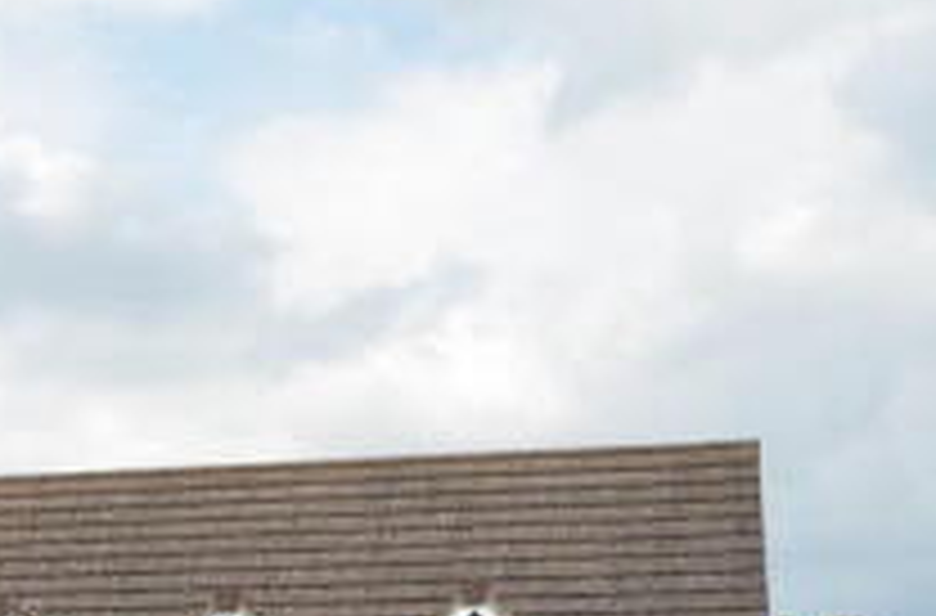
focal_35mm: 100
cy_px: 760
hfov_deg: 19.0
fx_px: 2579
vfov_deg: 13.2
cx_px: -284
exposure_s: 1/250
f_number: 8
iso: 125
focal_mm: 21
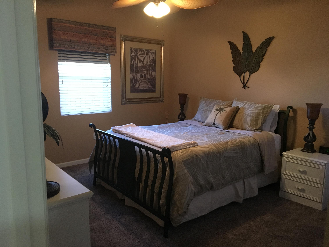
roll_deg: +0.0
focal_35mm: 29
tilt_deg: -8.6
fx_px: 276
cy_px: 124
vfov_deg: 48.2
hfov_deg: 61.7
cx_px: 164
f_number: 2.2
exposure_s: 1/30
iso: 200
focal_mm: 4.15
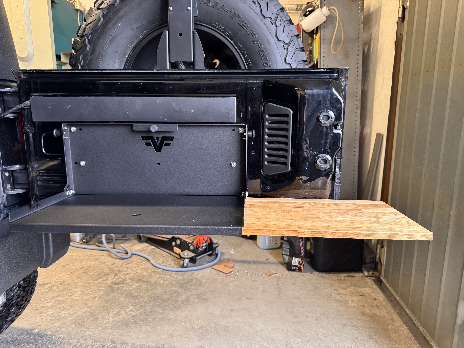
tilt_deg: -11.3
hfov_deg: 71.6
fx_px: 322
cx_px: 232
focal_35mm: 24
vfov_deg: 56.8
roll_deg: -0.8
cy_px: 174
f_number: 1.78
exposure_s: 1/60
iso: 400
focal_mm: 6.76
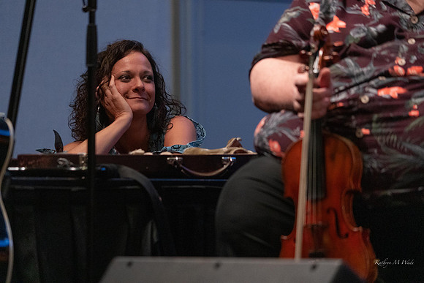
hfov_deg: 8.6
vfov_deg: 5.7
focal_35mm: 240
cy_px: 142
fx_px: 2827
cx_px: 212
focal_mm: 240
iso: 8000
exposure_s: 1/250
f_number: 6.3
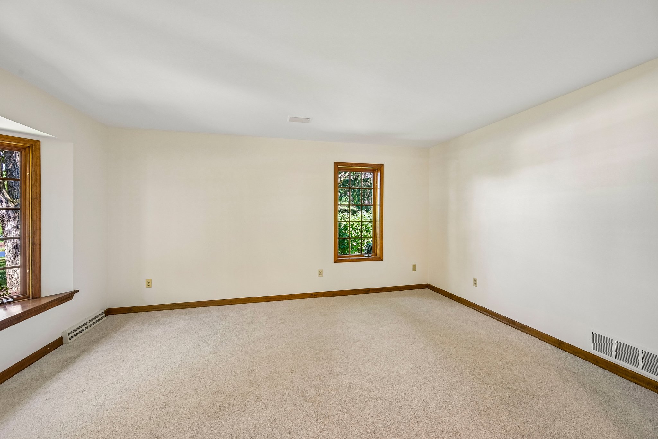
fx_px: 256
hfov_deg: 104.3
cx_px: 329
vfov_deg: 81.2
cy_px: 220
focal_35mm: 14
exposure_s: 1/5
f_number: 8
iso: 400
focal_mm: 14
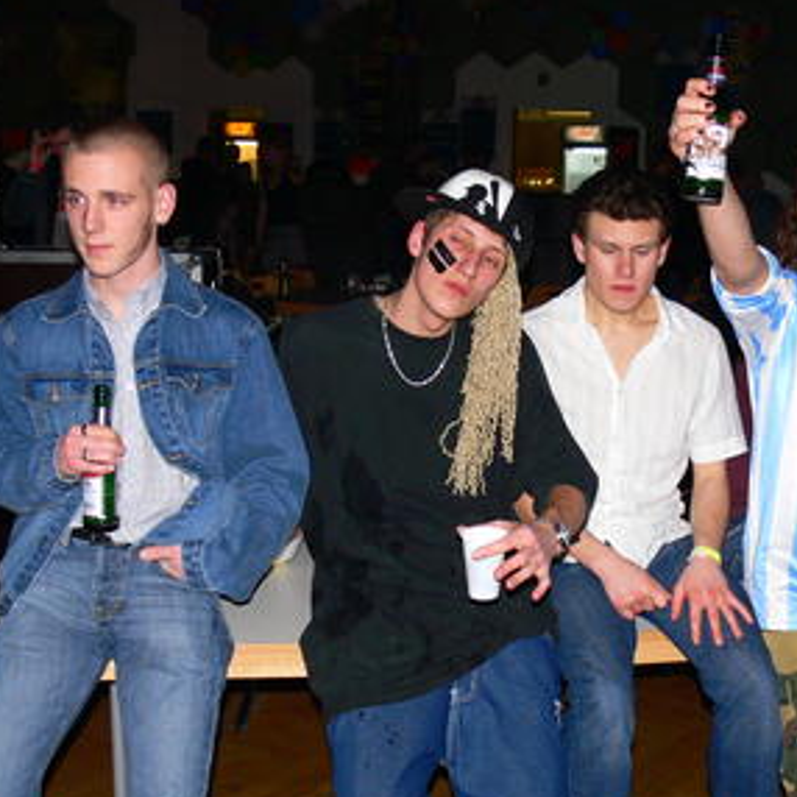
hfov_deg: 31.3
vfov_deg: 31.5
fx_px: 1407
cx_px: 549
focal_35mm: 54
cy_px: 482
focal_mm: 7.8
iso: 100
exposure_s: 1/30
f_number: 2.8
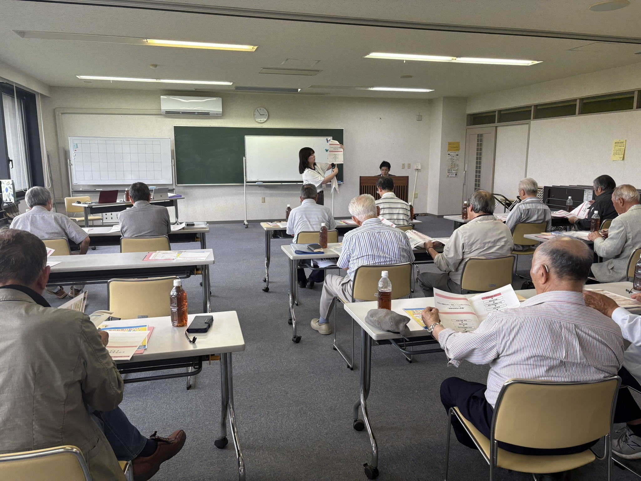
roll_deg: +0.2
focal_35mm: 26
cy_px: 240
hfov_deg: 67.3
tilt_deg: -7.9
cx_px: 320
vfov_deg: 53.1
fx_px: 481
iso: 80
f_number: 1.6
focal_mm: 5.96
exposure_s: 1/100
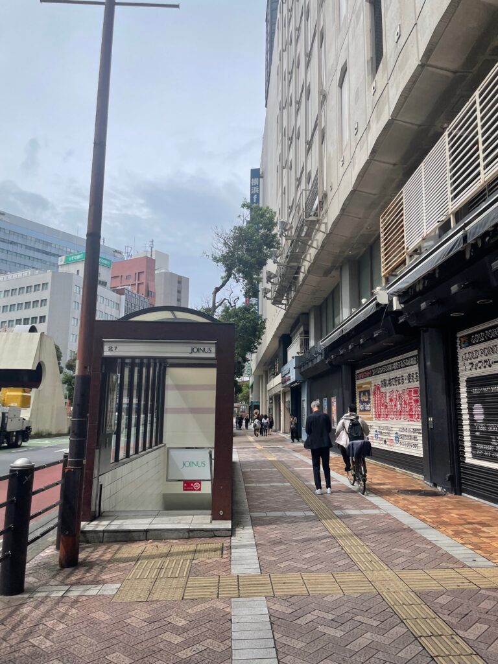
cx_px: 249
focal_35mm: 26
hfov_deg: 53.1
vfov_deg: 67.3
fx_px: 499
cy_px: 332
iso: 32
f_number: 1.6
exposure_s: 1/3205
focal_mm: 4.2
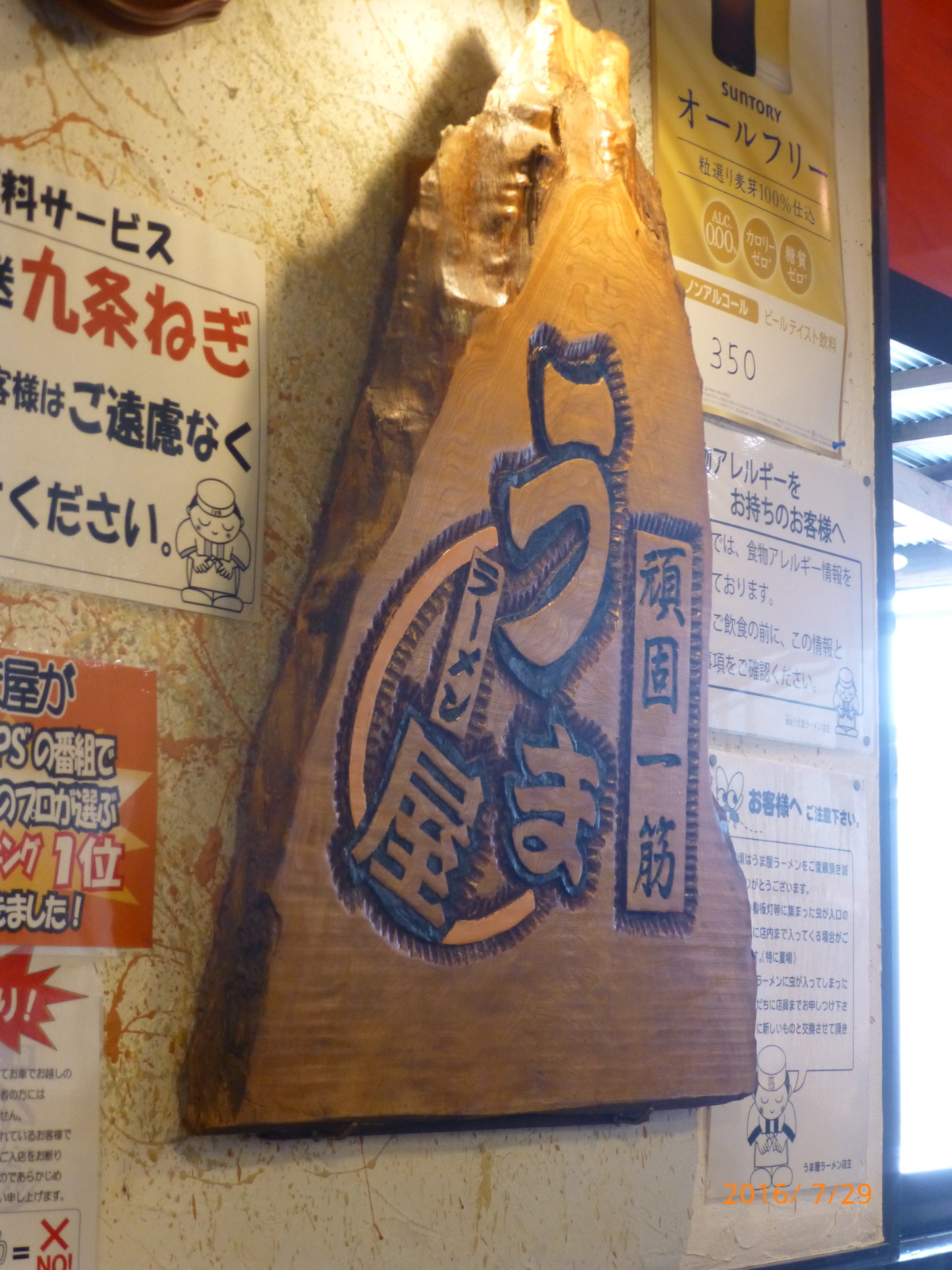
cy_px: 635
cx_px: 476
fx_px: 2420
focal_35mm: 66
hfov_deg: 22.3
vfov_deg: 29.4
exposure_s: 1/25
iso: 400
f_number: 4.9
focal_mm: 11.7
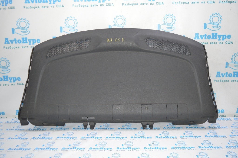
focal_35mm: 33
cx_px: 119
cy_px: 79
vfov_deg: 39.9
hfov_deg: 57.3
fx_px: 218
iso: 400
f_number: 4
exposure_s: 1/80
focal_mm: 22
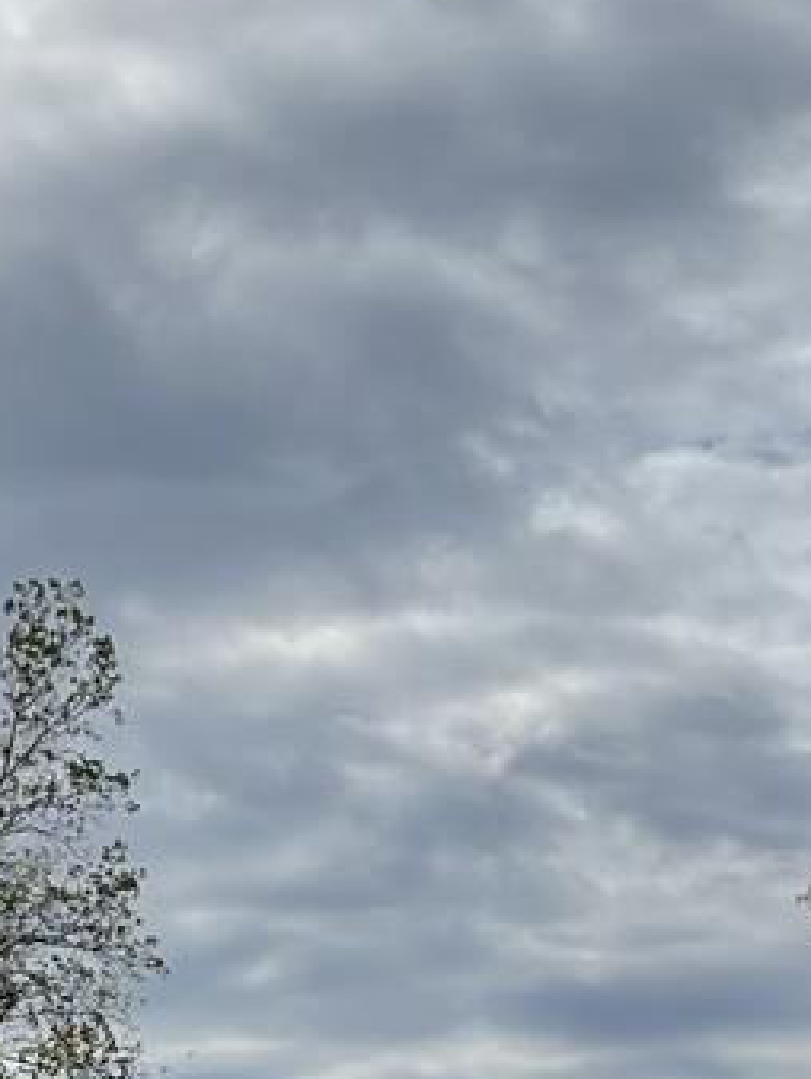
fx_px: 3681
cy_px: 1791
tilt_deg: -2.3
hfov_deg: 11.5
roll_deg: -0.9
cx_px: -754
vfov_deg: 15.0
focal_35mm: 118
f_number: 1.6
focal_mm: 5.1
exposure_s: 1/6579
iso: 32
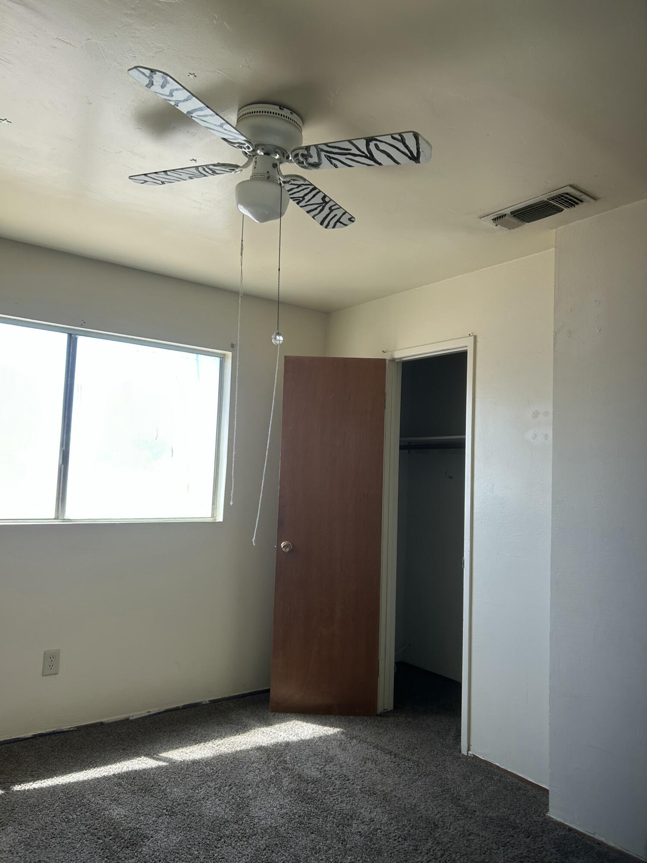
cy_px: 432
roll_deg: -2.4
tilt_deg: +6.5
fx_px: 648
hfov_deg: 53.1
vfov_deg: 67.3
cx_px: 324
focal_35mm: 26
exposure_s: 1/121
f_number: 1.5
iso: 64
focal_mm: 5.7
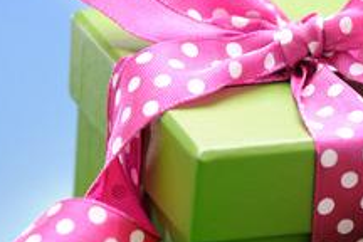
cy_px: 113
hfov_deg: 7.2
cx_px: 435
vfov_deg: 4.9
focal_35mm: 282
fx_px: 2843
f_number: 4.5
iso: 100
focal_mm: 105
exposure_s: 1/3
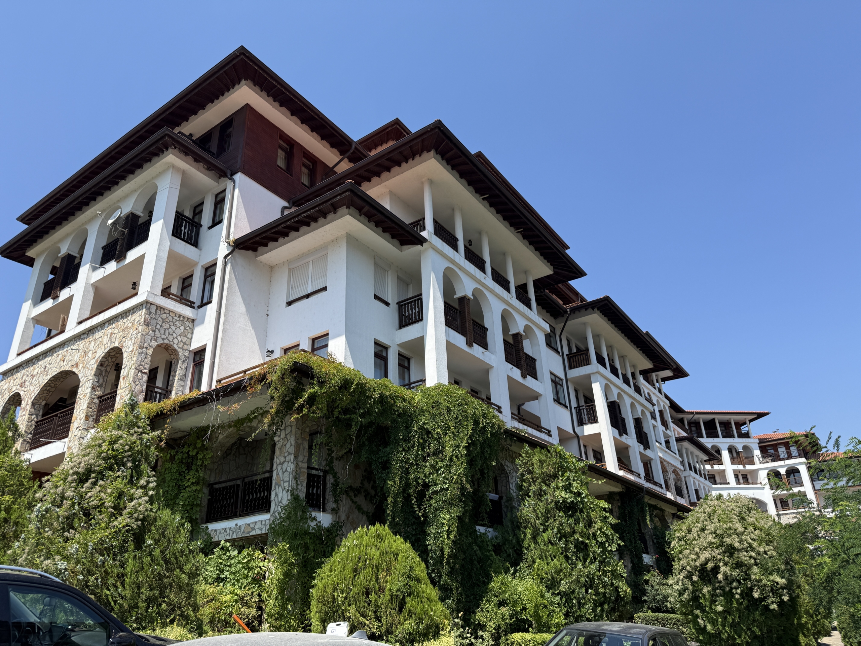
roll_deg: +2.1
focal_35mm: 24
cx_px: 430
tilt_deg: +25.7
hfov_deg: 71.6
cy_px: 323
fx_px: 597
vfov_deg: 56.8
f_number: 1.78
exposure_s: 1/3145
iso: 80
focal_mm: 6.76
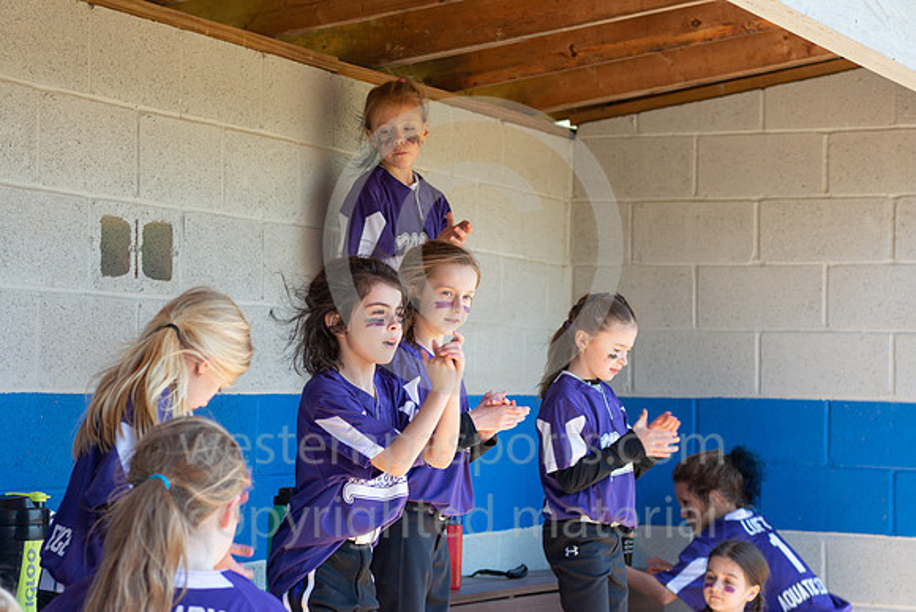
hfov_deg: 19.5
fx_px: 2672
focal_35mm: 105
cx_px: 458
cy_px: 306
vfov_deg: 13.0
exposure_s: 1/200
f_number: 2.8
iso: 100
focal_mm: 70
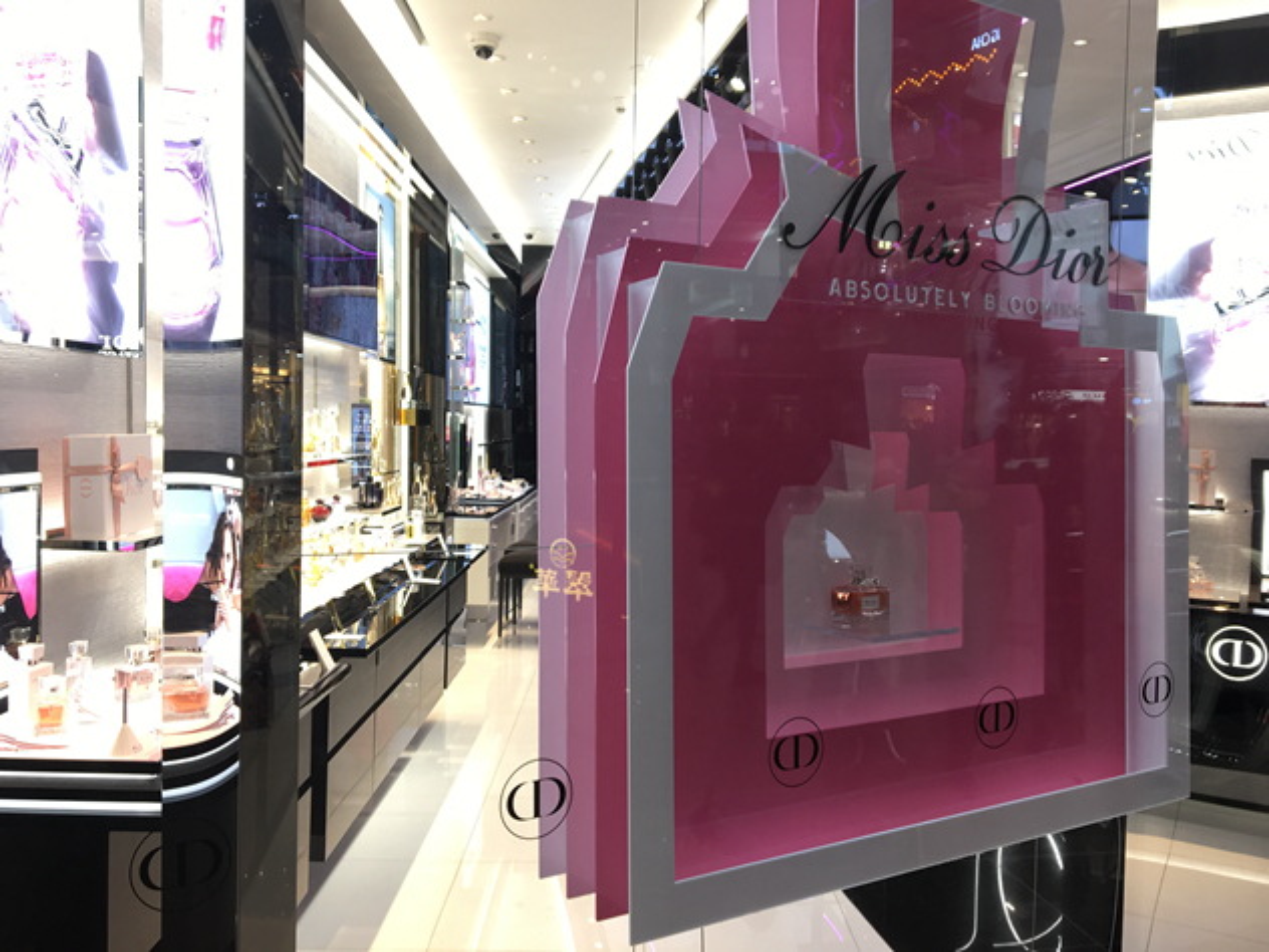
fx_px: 1063
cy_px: 476
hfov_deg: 61.7
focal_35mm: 29
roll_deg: -0.5
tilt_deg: -2.3
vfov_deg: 48.2
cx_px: 634
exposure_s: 1/33
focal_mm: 4.15
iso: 32
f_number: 2.2
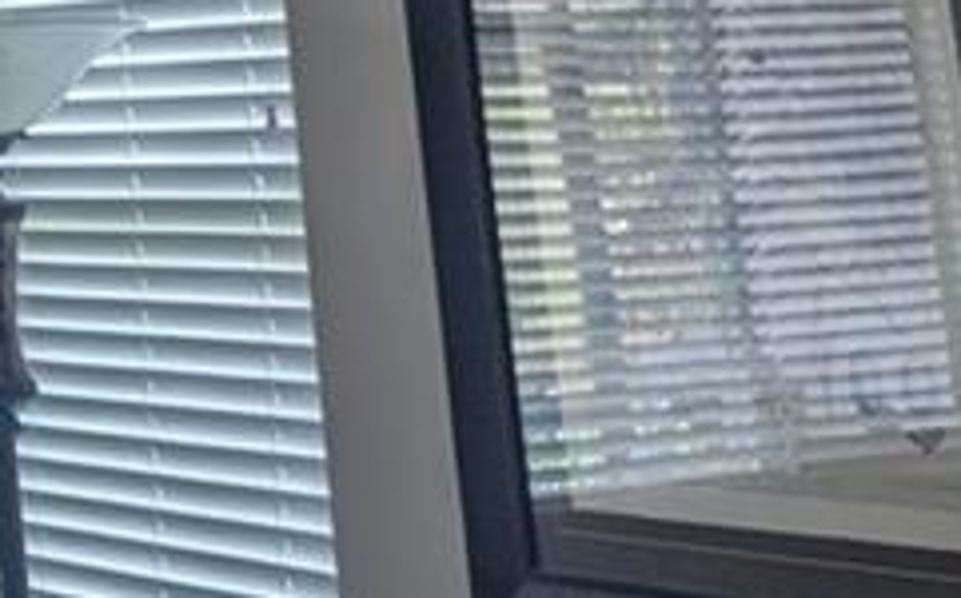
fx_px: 3322
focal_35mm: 127
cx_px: -764
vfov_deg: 9.6
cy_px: -626
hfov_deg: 14.5
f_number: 1.85
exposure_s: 1/120
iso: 45
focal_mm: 6.81
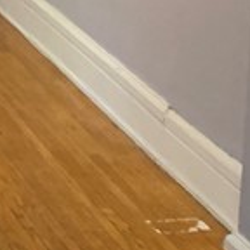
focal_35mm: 163
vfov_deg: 10.6
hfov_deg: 9.5
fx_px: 1332
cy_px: -30
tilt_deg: -13.6
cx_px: -351
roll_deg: +2.4
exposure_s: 1/38
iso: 400
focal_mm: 4.25
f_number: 1.8
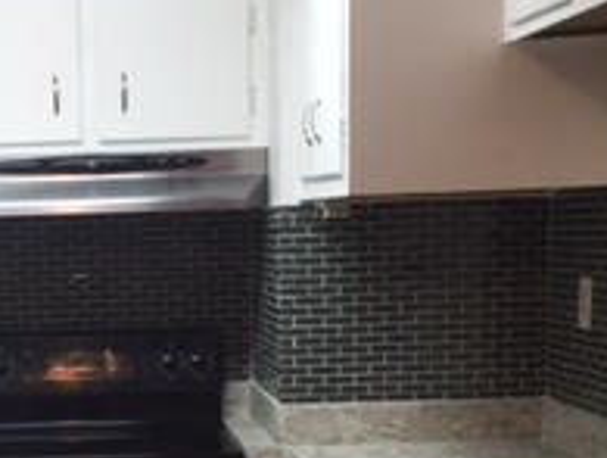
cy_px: 520
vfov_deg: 15.2
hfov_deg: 20.2
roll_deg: +1.5
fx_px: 1669
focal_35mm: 95
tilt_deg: -9.7
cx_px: 44
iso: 64
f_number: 2.2
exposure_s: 1/30
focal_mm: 4.15
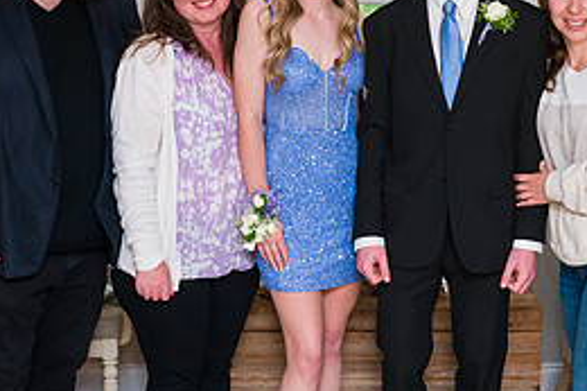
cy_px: 200
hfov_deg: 26.9
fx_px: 1222
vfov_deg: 18.2
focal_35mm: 75
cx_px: 374
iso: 5000
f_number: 5
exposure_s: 1/200
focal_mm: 32
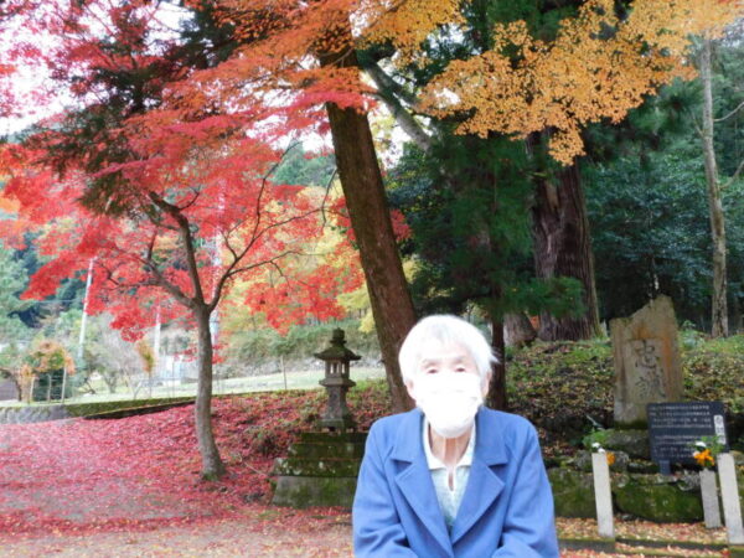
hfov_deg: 60.0
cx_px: 372
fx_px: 645
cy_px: 279
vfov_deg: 46.8
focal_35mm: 30
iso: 125
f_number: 3.2
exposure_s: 1/40
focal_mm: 5.3
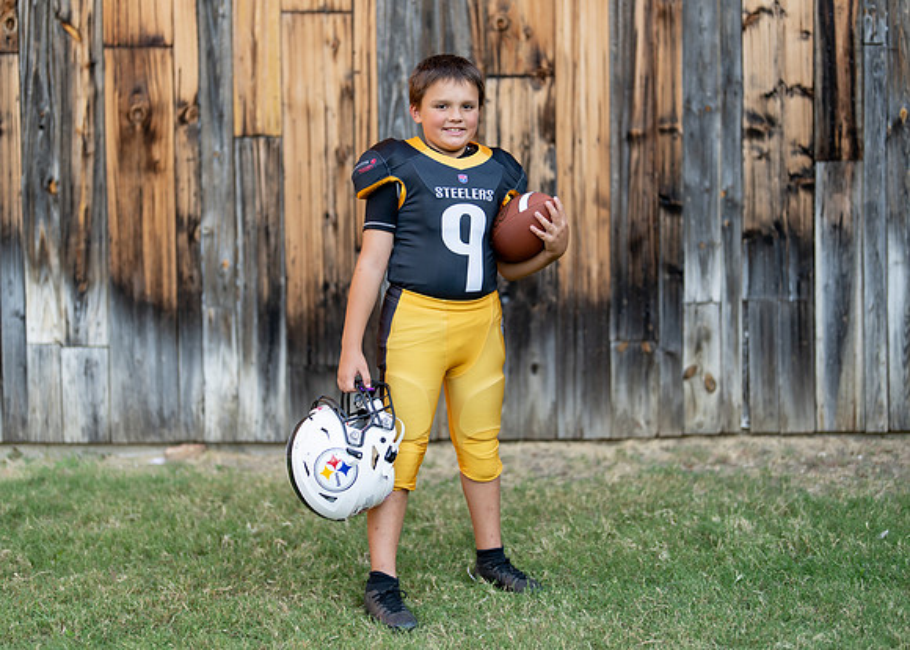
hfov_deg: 33.7
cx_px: 462
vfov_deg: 24.4
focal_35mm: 58
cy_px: 300
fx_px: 1501
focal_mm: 50
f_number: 1.2
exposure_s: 1/2000
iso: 100
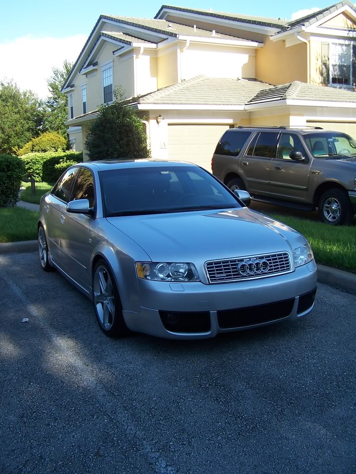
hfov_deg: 37.7
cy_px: 237
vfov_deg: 49.0
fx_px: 521
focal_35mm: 38
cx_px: 178
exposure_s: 1/350
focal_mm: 6.3
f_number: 2.8
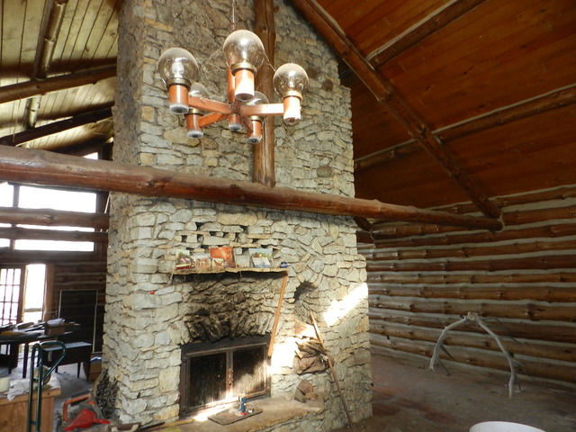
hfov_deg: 73.9
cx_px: 288
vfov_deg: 58.9
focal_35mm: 23
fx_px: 383
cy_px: 216
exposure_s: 1/30
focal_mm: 4
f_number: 3.4
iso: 200
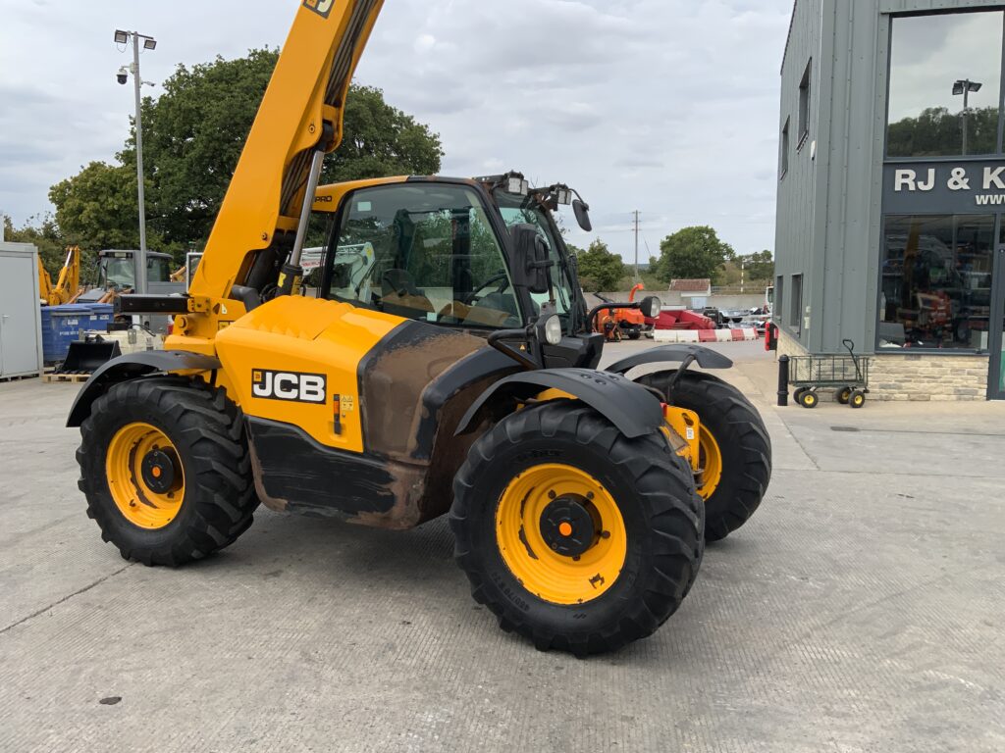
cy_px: 376
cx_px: 502
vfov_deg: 48.2
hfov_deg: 61.7
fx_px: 842
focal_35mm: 29
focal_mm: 3
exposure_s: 1/1250
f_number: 1.8
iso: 16
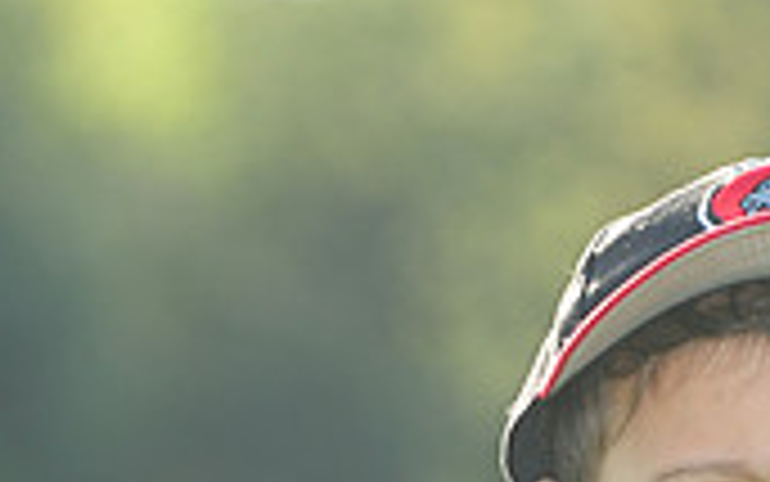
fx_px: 14526
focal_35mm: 692
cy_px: 703
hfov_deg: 3.0
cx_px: 847
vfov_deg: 1.9
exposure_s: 1/320
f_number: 8
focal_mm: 200
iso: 400
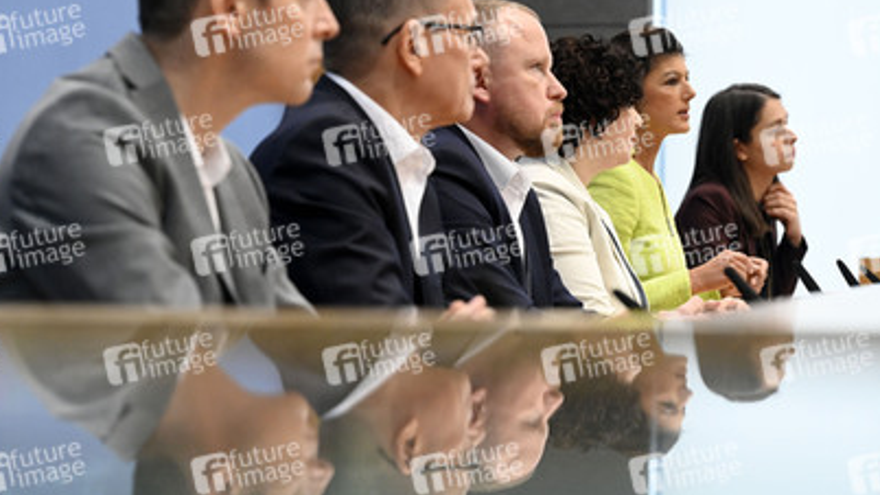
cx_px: 408
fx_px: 3290
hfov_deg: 15.2
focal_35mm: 141
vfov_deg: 8.6
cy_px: 195
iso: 5000
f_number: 5.6
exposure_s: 1/500
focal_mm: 120
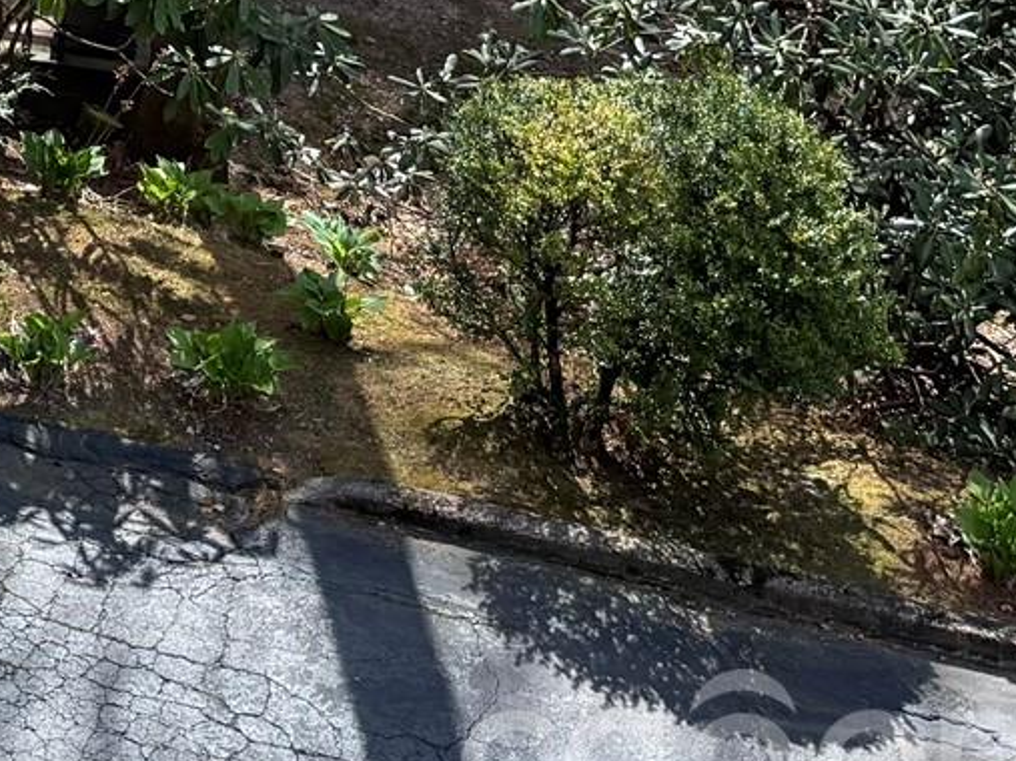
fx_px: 2846
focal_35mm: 97
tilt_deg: -18.0
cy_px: -623
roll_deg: -0.2
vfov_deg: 13.6
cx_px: -385
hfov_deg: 18.5
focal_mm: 6.76
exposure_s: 1/1314
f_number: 1.78
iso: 100
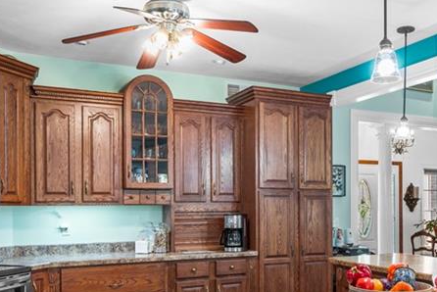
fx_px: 488
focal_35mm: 40
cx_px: 261
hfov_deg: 48.0
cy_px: 200
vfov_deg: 33.0
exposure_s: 1.3
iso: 400
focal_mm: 17.5
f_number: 8
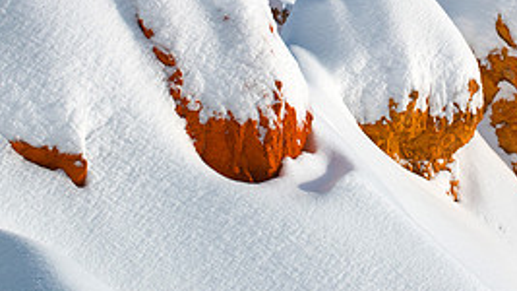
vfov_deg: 5.2
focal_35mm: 232
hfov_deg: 9.3
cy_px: -65
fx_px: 3179
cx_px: 376
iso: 100
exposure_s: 1/30
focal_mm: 102
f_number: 13
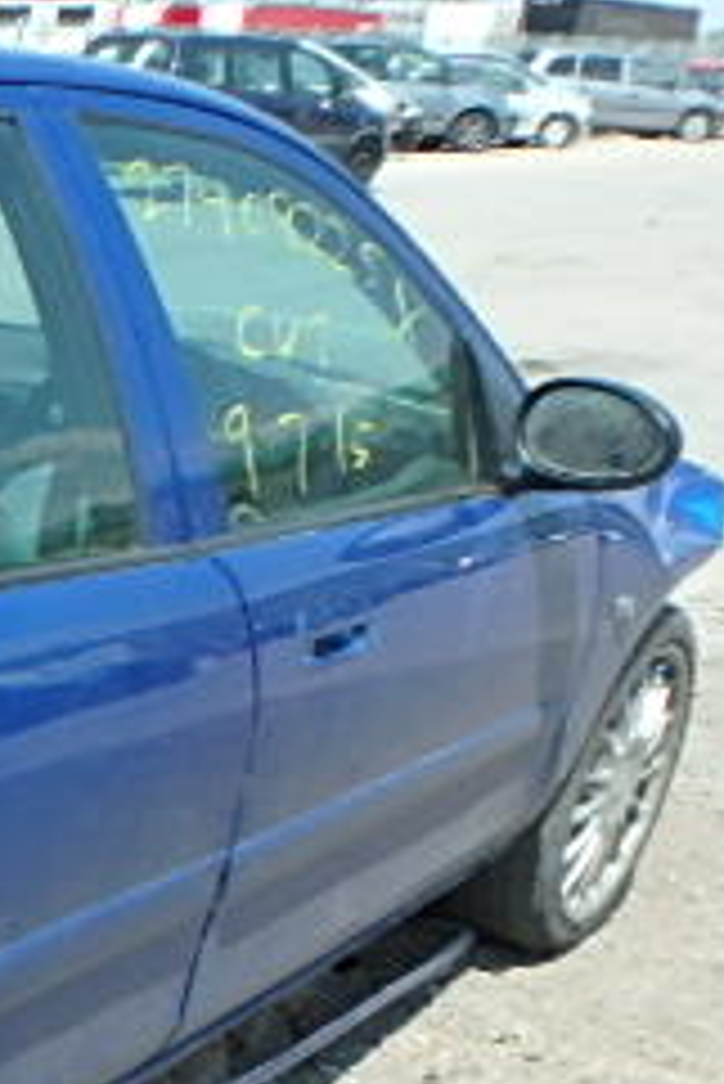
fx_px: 1747
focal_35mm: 58
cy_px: 846
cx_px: -621
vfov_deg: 33.6
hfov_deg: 18.0
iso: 125
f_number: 3.5
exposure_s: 1/500
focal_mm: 3.7
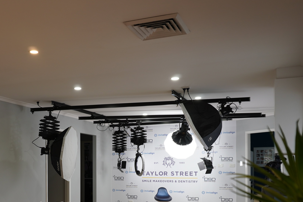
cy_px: 166
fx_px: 379
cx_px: 93
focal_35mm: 45
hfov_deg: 42.8
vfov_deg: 29.1
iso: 100
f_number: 5
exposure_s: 1/20
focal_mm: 16
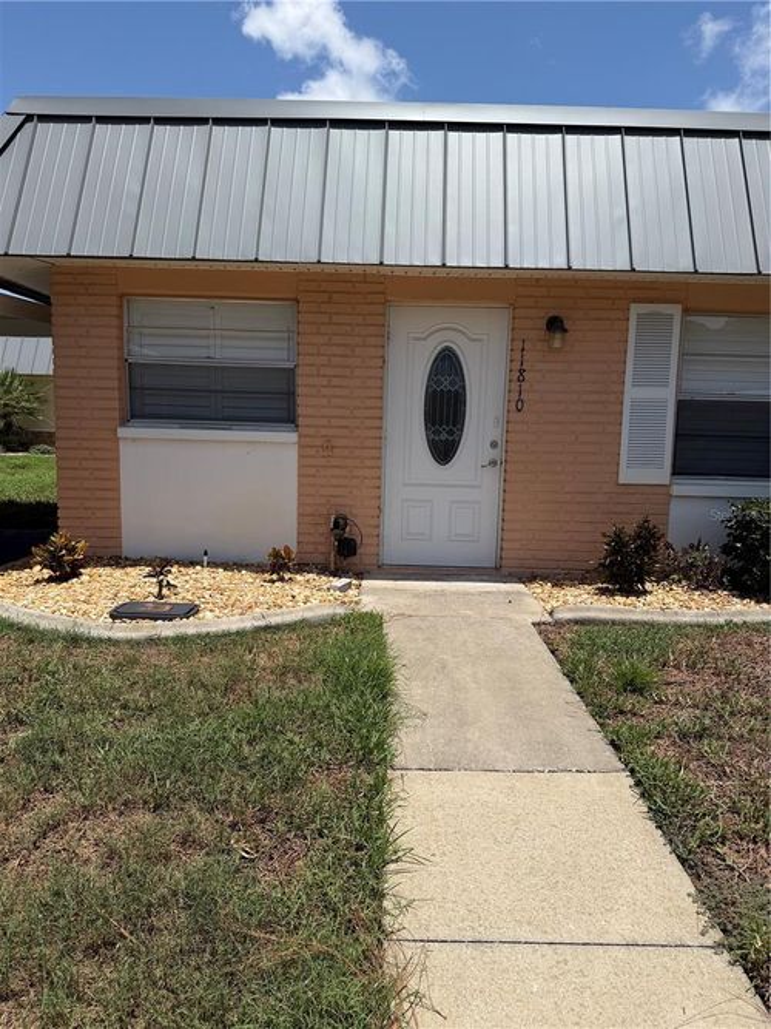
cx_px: 386
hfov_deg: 56.8
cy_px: 514
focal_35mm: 24
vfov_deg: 71.6
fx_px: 713
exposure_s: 1/6711
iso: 80
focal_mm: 6.76
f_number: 1.78
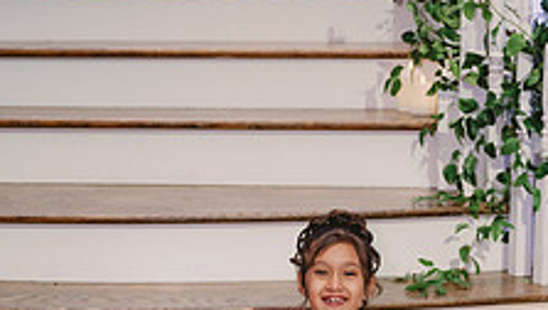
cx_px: 318
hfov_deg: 18.4
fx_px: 1687
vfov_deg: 10.4
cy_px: 325
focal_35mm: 116
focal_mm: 55
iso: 2000
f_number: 2.8
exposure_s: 1/200
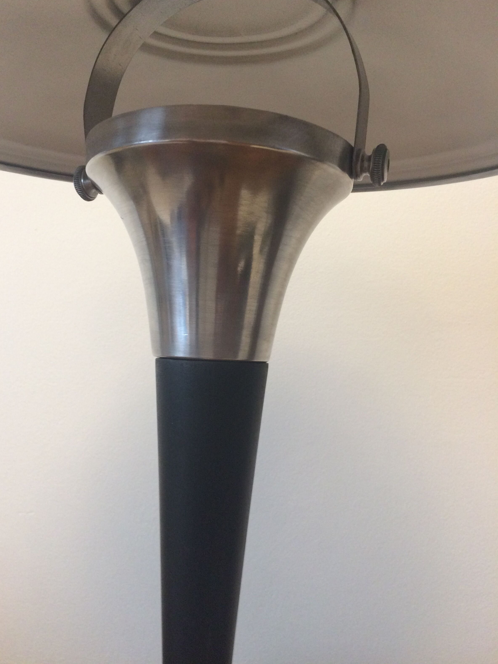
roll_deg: -1.7
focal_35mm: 30
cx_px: 241
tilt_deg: +1.9
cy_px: 321
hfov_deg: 46.8
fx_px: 575
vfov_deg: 60.0
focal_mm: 4.15
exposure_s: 1/33
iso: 200
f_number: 2.2
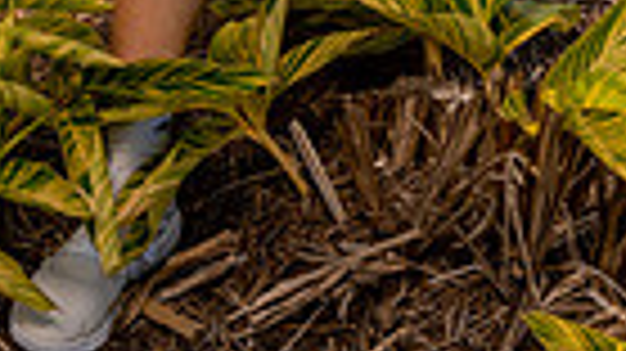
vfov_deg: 9.1
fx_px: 1858
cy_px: -639
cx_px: 243
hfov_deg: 19.1
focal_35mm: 112
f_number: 13
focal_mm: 33
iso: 250
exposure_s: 1/200
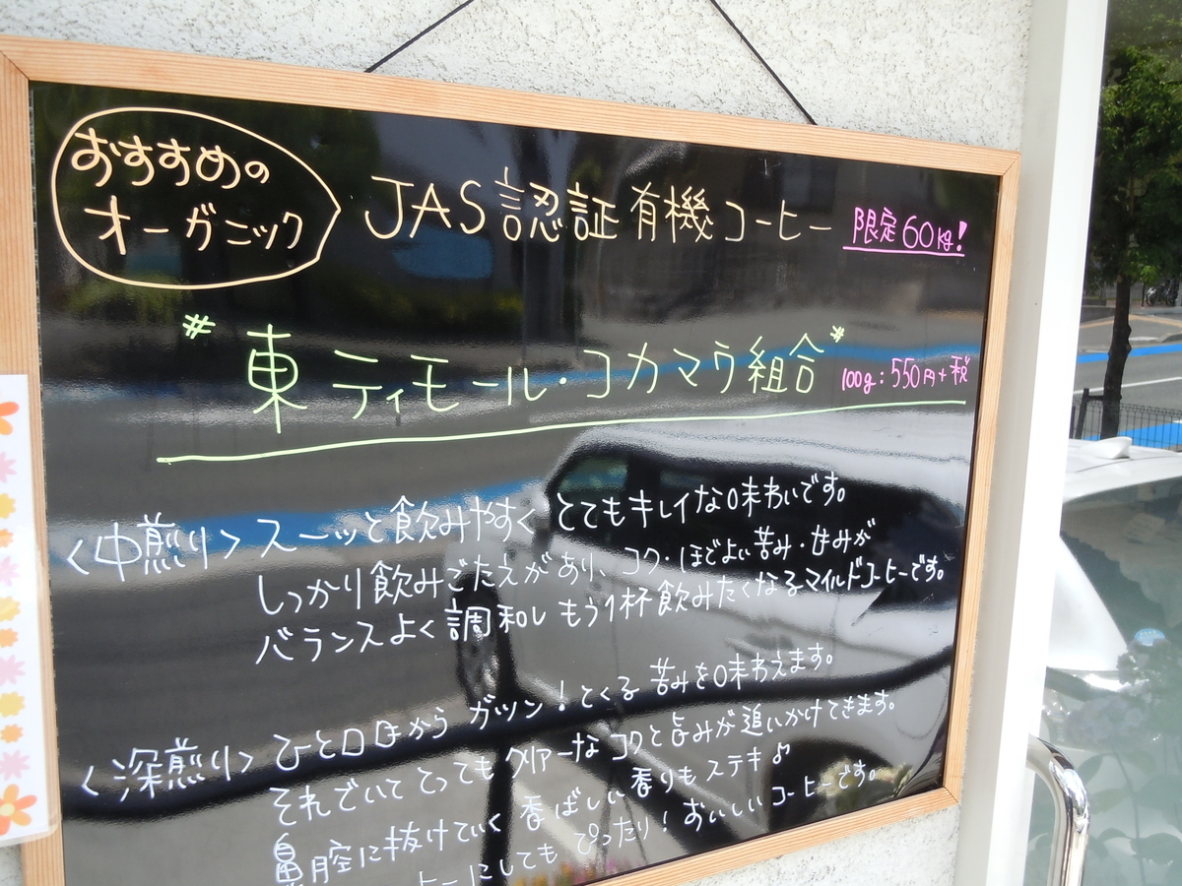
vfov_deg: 42.9
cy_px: 443
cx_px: 591
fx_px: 1127
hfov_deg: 55.4
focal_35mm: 33
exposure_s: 1/125
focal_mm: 5.9
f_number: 4
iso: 100
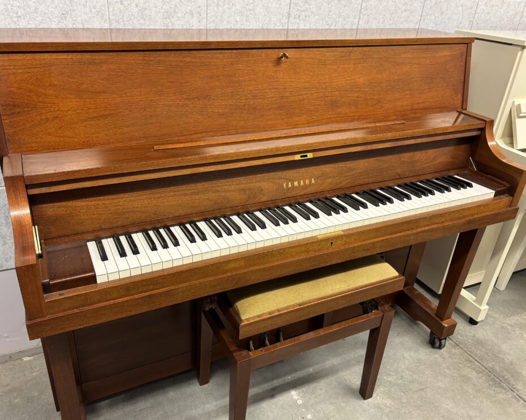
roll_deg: -3.3
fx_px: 436
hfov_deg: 62.2
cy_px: 212
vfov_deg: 51.5
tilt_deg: -27.5
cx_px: 244
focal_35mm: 28
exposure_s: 1/50
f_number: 1.6
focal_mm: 5.96
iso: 125
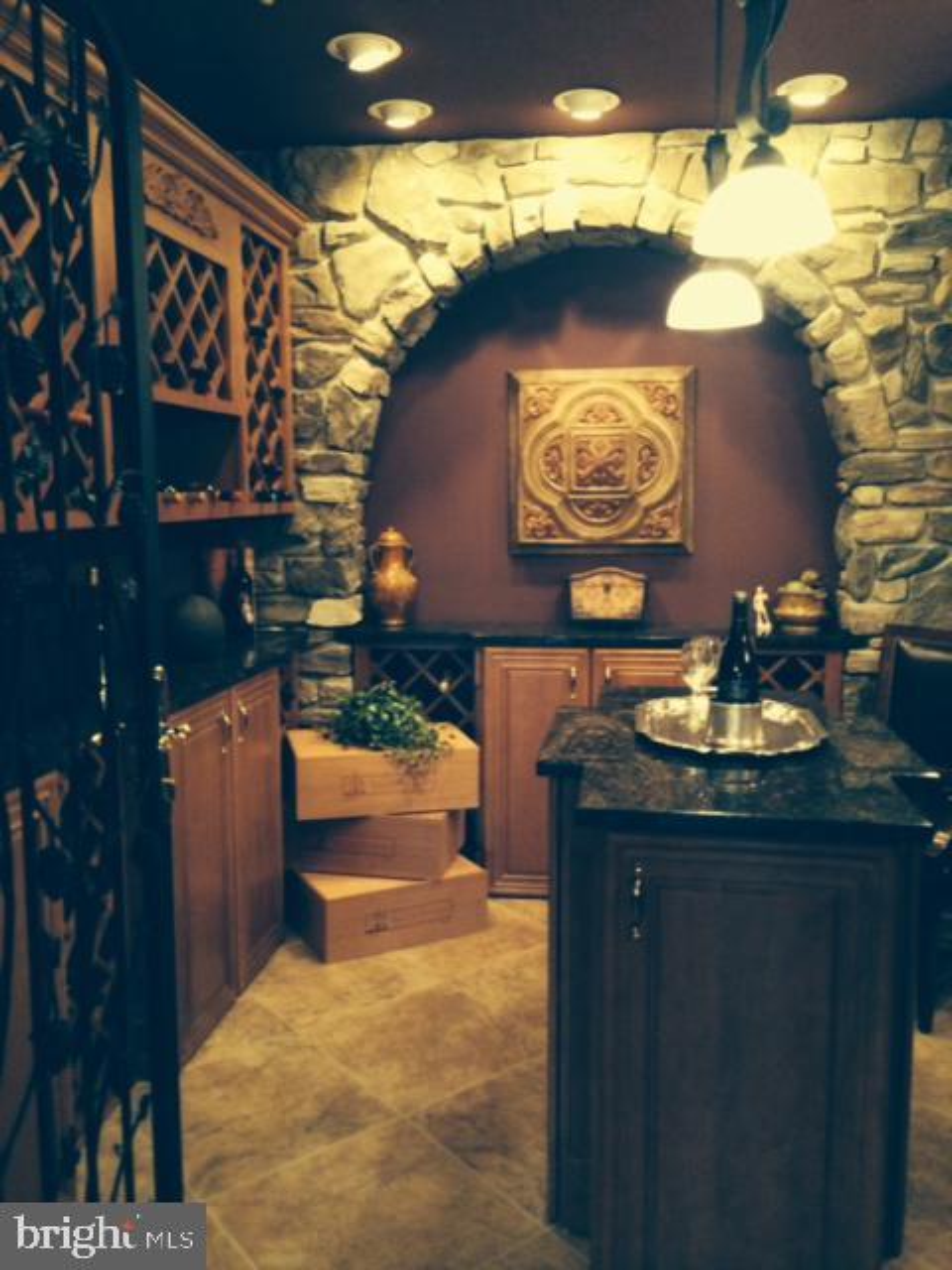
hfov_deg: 46.8
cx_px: 476
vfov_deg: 60.0
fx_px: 1100
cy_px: 635
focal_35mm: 30
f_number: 2.2
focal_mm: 4.12
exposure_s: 1/20
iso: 320
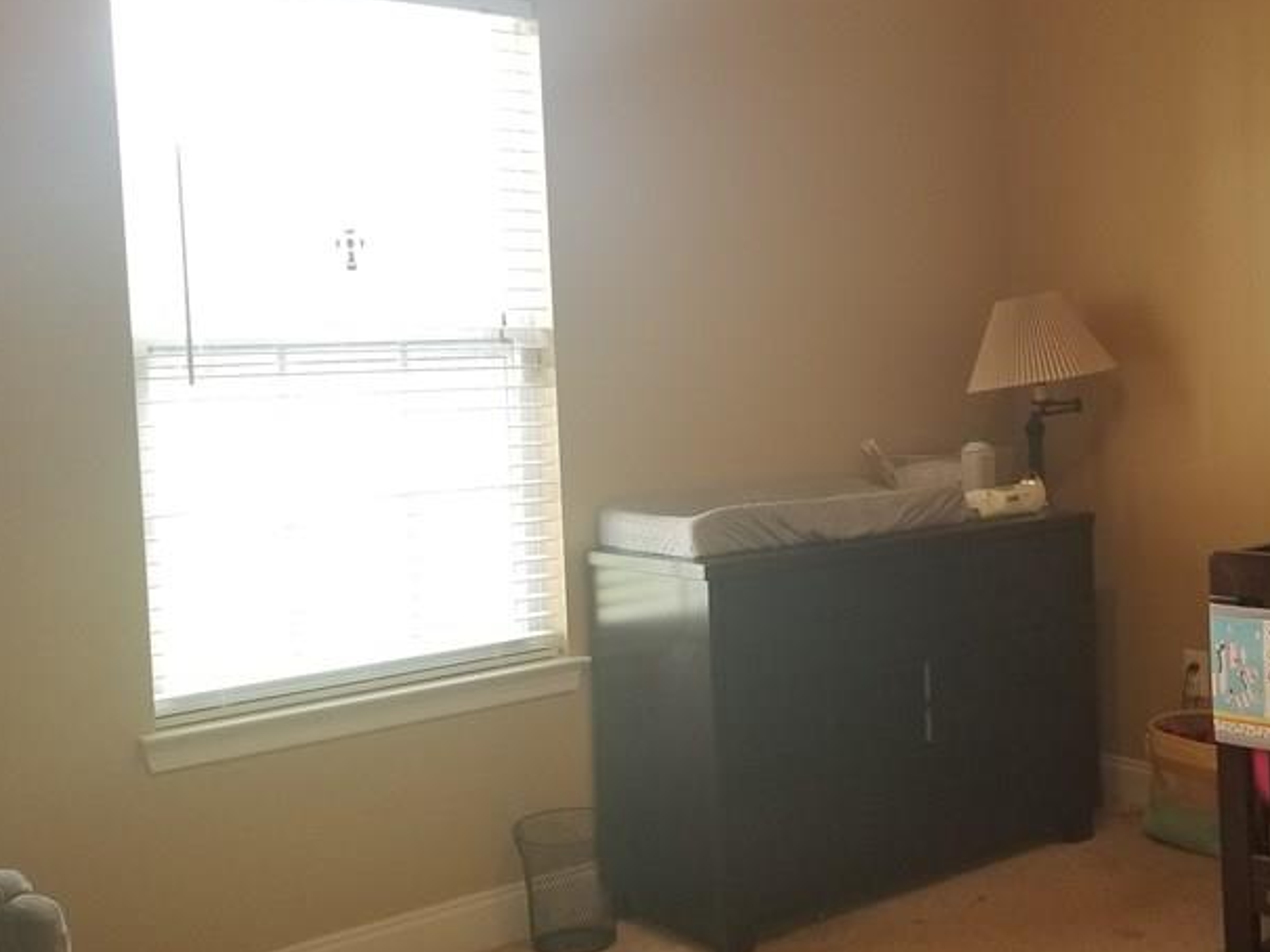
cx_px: 1029
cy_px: 455
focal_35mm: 44
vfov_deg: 32.9
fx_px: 1615
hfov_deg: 41.0
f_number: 1.7
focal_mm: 4.25
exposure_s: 1/60
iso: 100
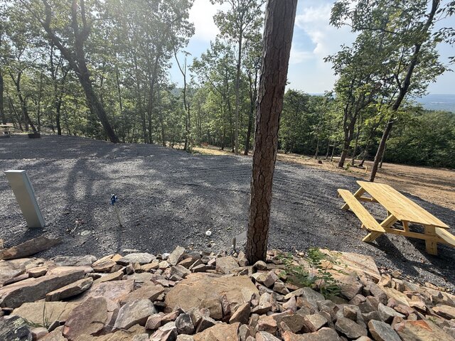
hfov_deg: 102.1
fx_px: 184
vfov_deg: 85.7
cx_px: 228
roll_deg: -0.7
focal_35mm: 14
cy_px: 170
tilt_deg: -21.9
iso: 50
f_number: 2.2
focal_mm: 2.22
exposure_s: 1/318
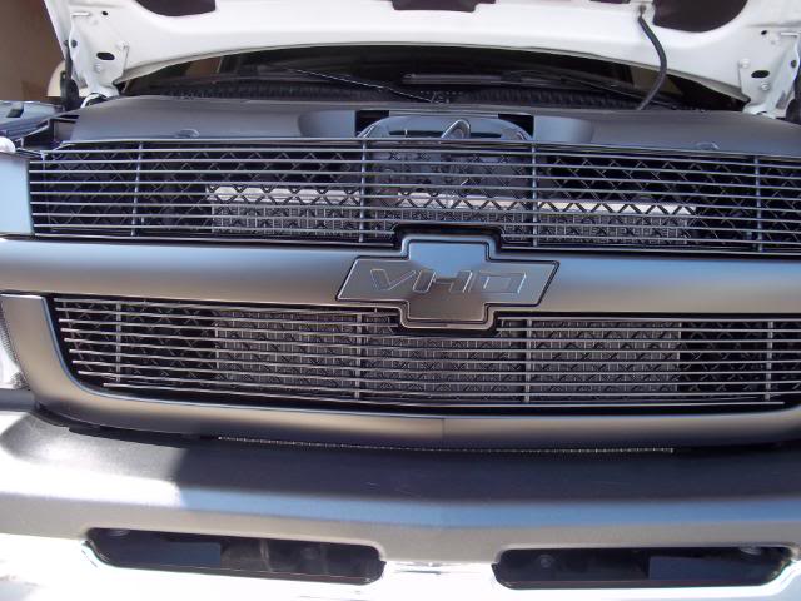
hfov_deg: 51.4
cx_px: 400
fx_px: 833
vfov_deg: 39.7
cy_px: 300
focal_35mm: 36
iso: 80
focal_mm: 6.5
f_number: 3.1
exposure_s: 1/50
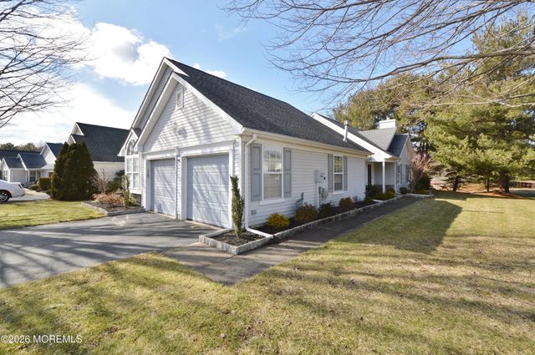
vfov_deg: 77.2
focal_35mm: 15
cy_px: 178
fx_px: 223
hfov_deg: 100.5
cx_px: 268
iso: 100
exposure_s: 1/200
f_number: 8
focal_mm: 10
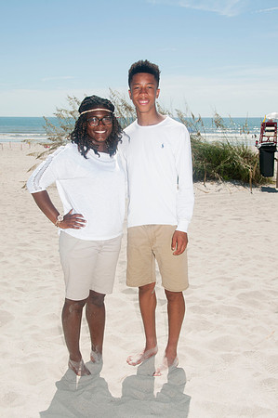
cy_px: 209
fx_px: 488
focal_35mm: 42
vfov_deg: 46.4
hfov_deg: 31.8
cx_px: 139
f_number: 11
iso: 100
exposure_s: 1/250
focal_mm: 28
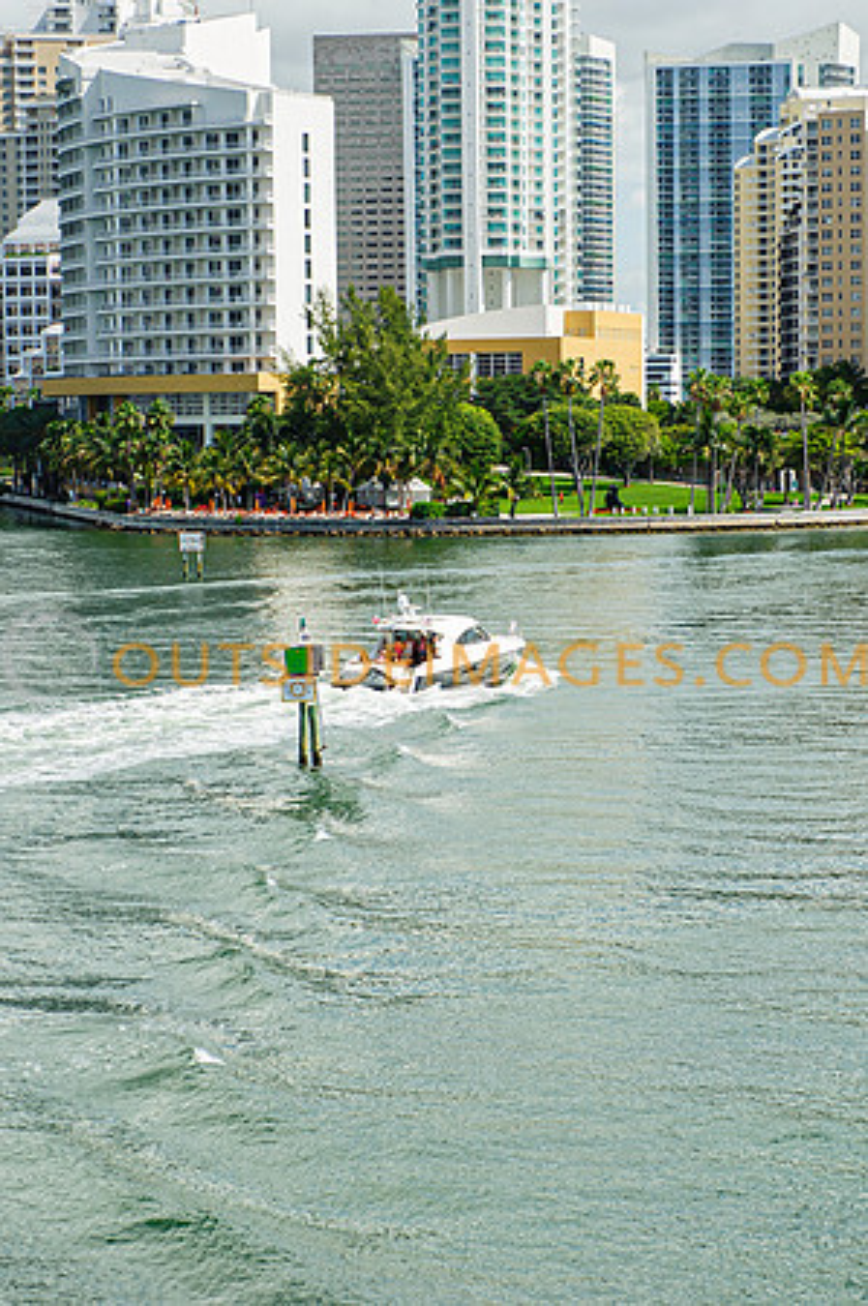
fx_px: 3810
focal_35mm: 105
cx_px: 434
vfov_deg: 19.5
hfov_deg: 13.0
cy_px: 653
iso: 200
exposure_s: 1/1600
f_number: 4.5
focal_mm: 70
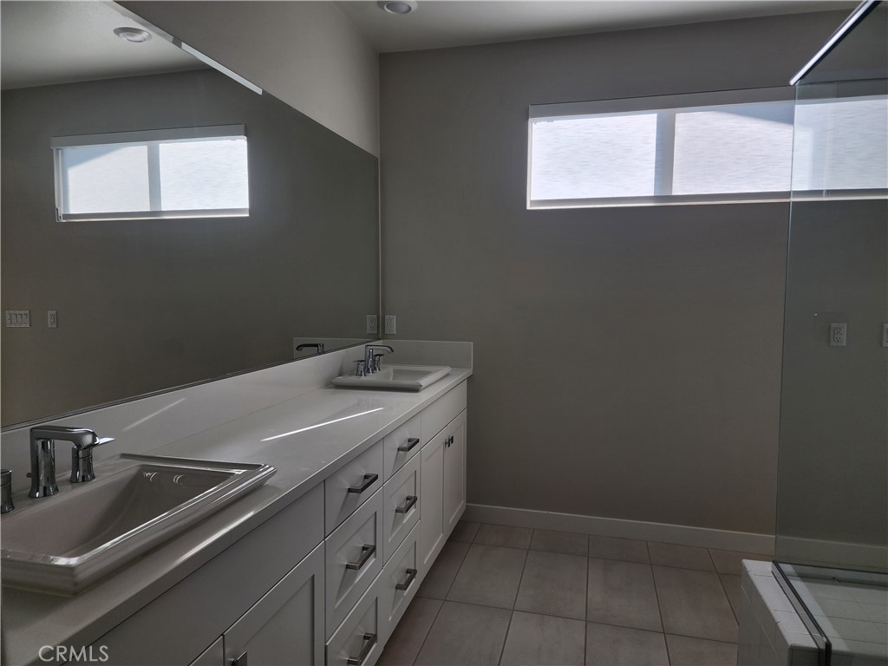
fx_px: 590
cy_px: 333
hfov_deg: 73.9
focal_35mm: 23
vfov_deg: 58.9
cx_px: 444
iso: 20
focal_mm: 6.4
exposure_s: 1/180
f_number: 1.8
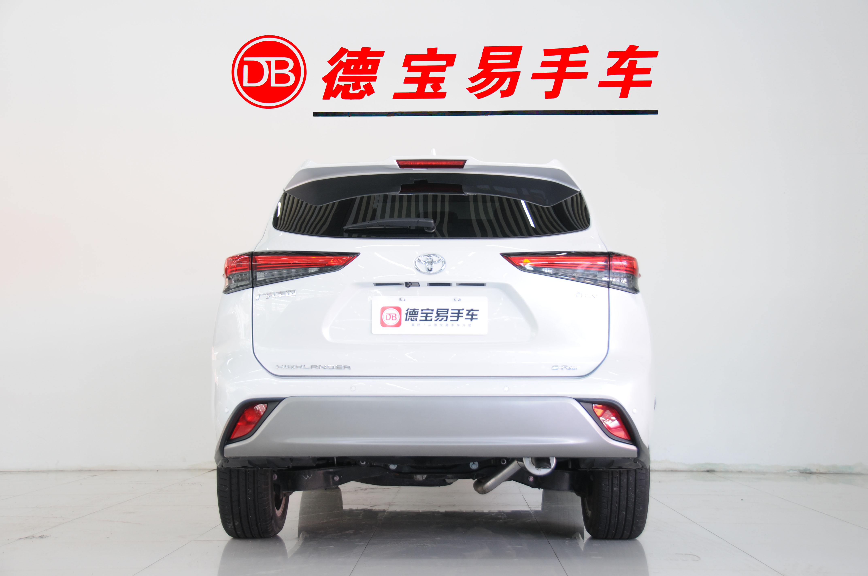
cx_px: 434
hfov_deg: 38.9
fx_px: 1228
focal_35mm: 51
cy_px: 288
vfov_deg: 26.4
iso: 200
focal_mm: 34
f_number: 4.8
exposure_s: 1/15
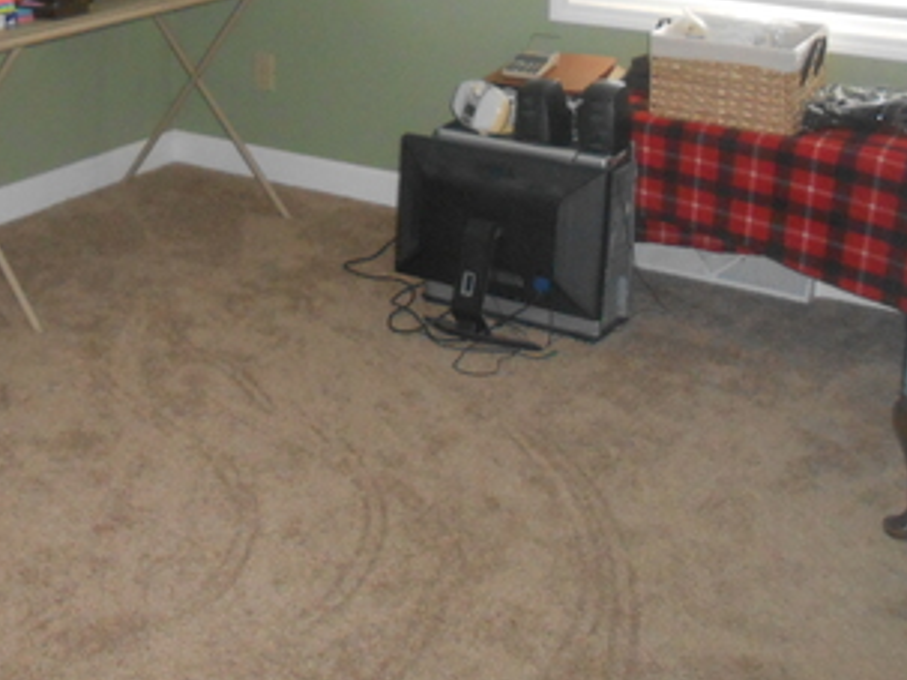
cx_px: 144
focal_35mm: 55
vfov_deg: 25.0
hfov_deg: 33.6
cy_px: -33
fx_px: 1441
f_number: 3.5
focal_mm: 4.6
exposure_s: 1/25
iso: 400
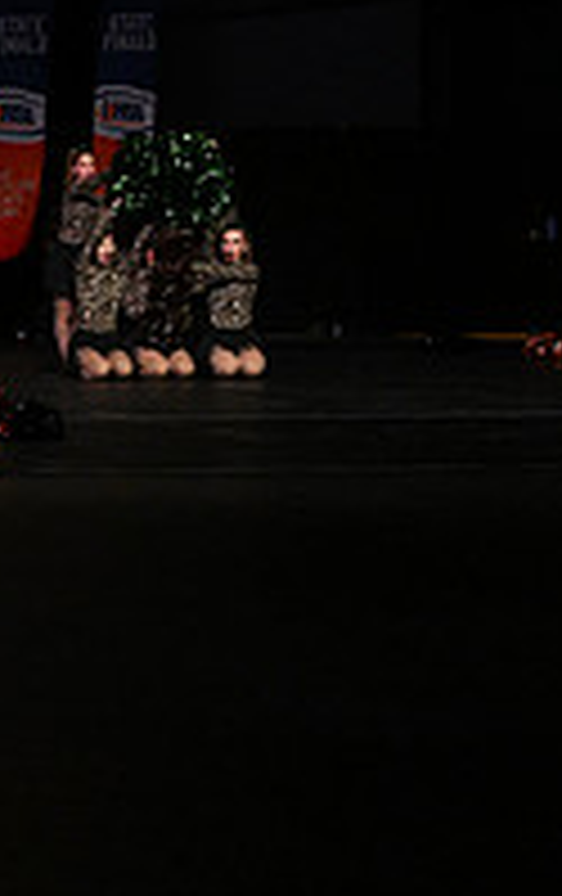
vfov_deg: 22.4
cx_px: -728
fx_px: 2246
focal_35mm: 92
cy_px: 272
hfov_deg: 11.9
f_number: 4
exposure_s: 1/1000
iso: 6400
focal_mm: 31
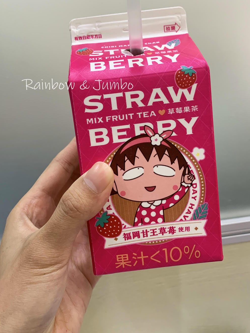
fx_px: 299
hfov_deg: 45.4
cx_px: 123
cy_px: 135
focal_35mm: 31
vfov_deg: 57.9
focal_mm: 4.25
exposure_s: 1/60
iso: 100
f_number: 1.8
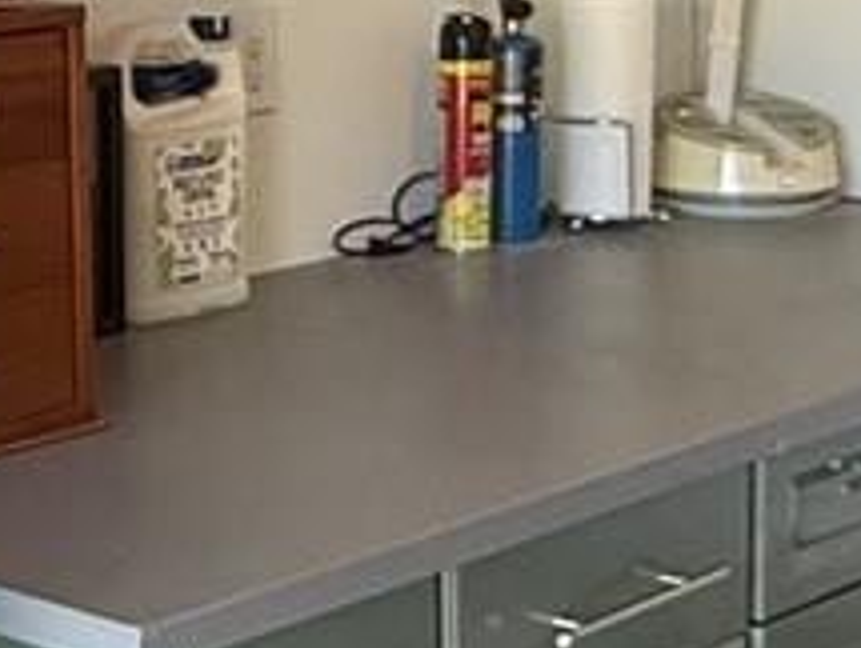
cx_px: -56
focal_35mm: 104
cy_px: 188
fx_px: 2591
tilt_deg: -7.9
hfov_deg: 18.3
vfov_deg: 14.2
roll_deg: +0.6
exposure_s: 1/120
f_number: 2.2
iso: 320
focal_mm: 2.22
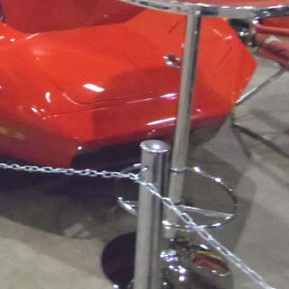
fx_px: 633
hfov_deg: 24.2
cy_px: -22
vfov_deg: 24.2
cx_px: -20
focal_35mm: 67
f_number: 3.2
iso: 800
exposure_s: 1/30
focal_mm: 4
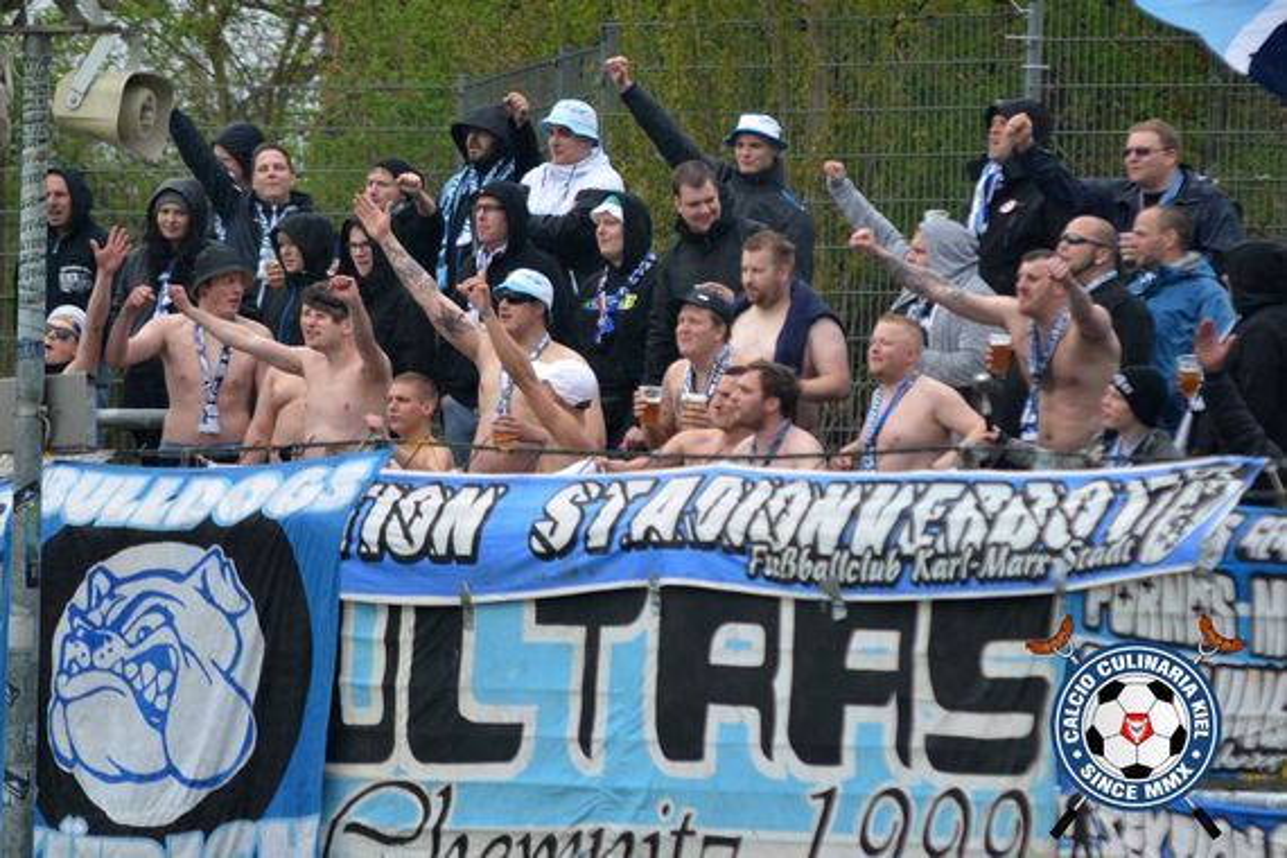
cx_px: 644
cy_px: 429
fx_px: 10724
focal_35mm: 300
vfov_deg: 4.6
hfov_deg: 6.9
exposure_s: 1/800
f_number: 2.8
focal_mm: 200
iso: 100
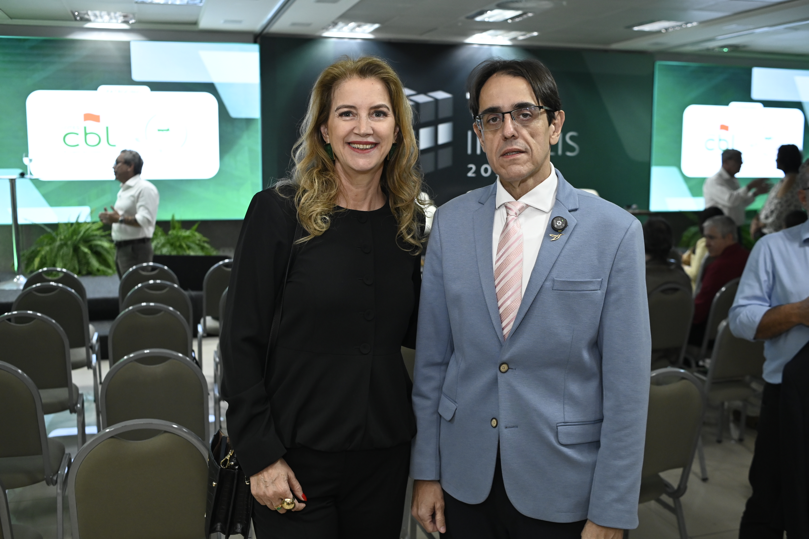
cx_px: 404
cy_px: 270
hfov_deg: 54.4
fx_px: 786
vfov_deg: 37.8
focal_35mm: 35
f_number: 4
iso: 2500
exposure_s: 1/125
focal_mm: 35
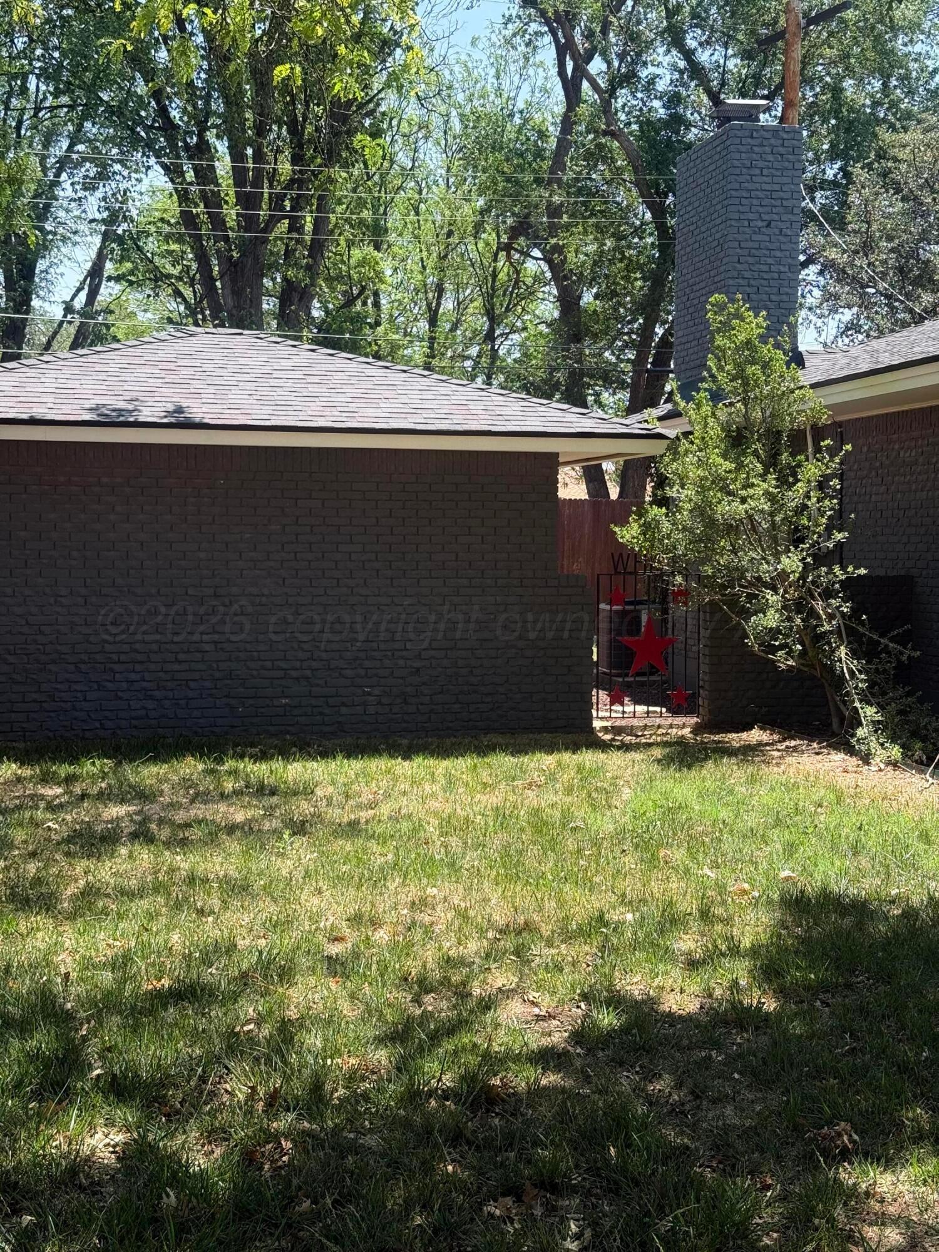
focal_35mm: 48
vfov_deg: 39.7
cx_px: 470
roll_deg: -1.2
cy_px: 626
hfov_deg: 30.3
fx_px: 1736
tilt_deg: -2.4
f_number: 1.78
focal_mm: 6.76
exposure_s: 1/1264
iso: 80
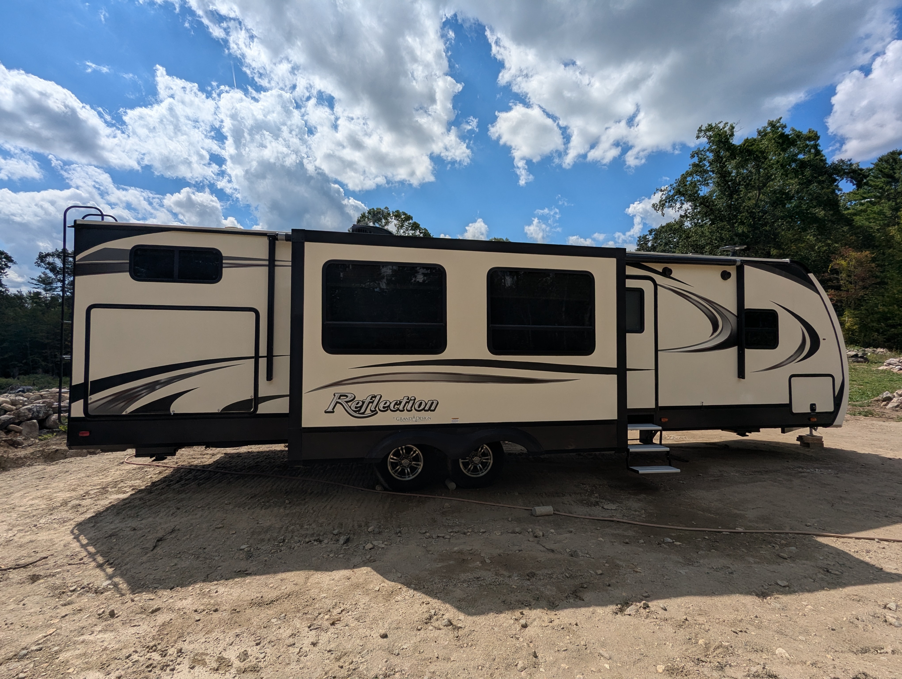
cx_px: 451
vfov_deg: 78.2
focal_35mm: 16
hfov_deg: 94.4
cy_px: 340
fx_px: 418
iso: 49
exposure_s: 1/4310
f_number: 2.2
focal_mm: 2.35
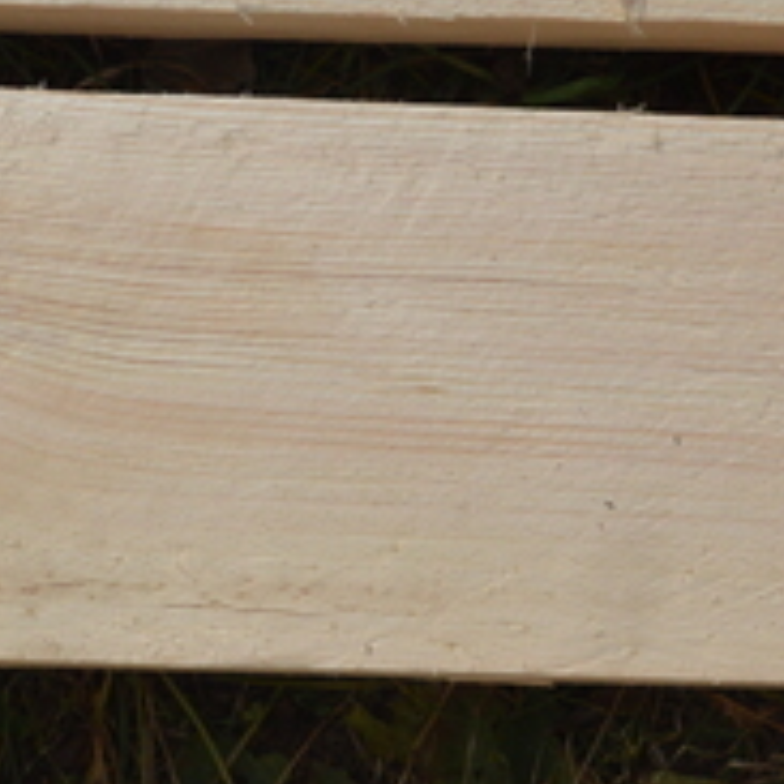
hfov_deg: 20.1
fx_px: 2050
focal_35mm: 80
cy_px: 501
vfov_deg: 21.6
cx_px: 977
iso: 400
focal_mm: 18
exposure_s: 1/640
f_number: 13
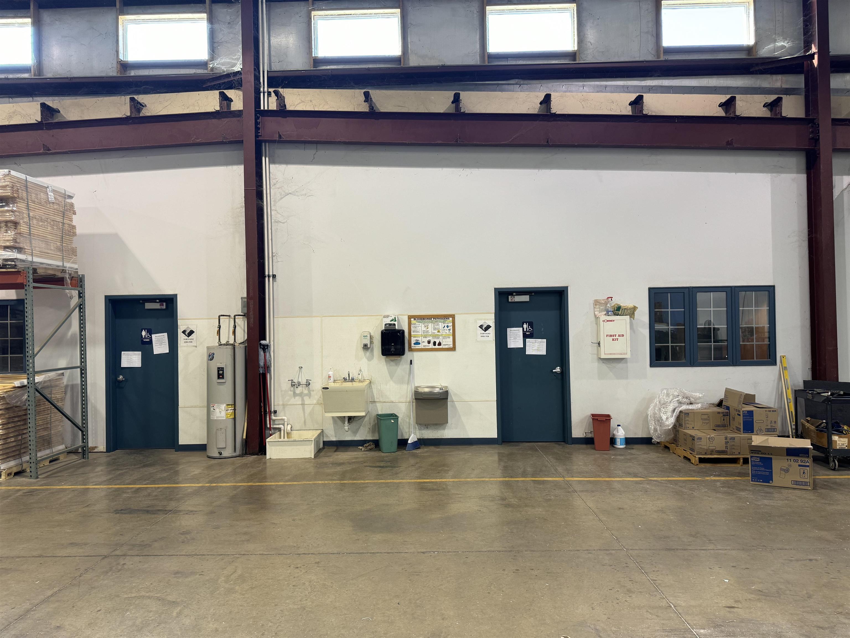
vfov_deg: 56.8
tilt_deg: +1.3
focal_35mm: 24
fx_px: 589
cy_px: 319
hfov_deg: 71.6
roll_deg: +0.3
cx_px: 425
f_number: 1.78
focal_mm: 6.76
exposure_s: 1/60
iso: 125
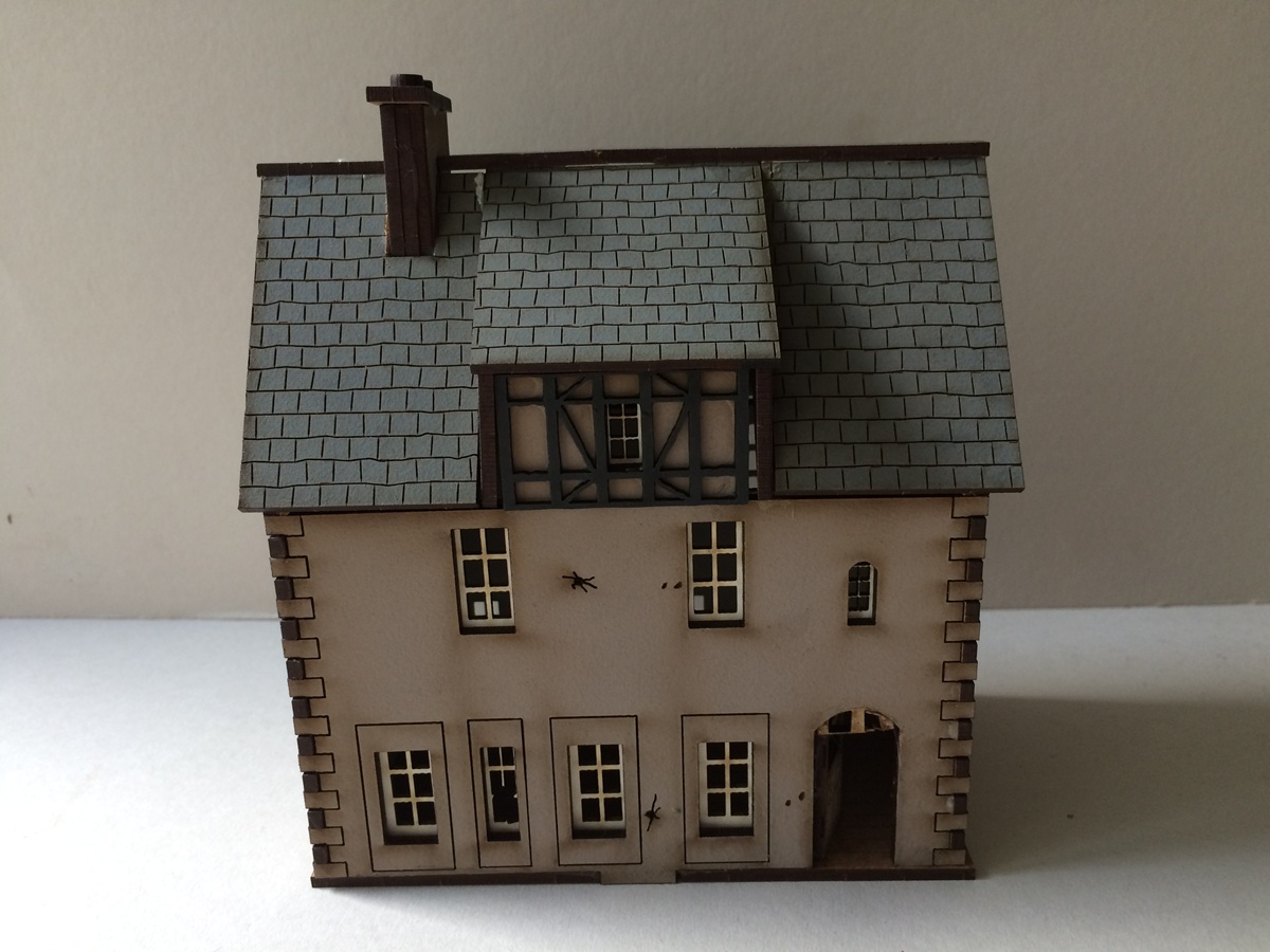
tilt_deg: -19.6
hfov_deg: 61.7
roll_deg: +1.8
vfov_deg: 48.2
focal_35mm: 29
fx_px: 1064
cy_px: 476
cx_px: 635
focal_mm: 4.15
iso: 80
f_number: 2.2
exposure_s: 1/30
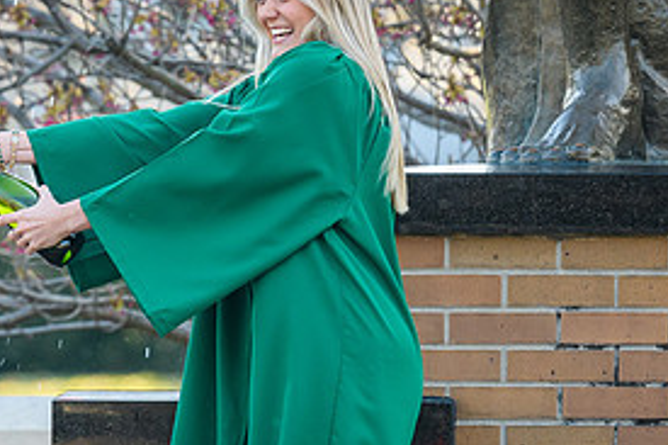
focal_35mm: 1312
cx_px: 317
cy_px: 181
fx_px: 24329
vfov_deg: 1.0
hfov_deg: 1.6
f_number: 5
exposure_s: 1/250
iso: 160
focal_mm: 300
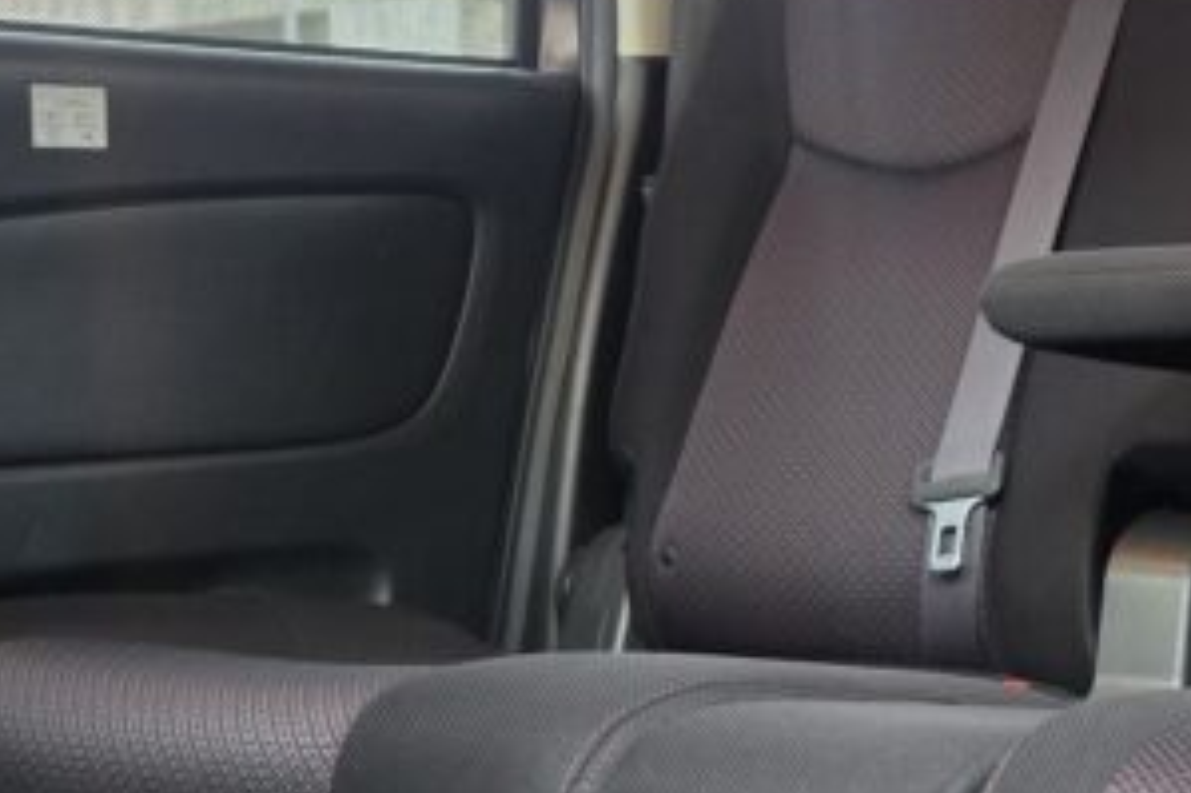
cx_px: 1259
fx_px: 2116
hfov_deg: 28.9
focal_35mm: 64
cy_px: 562
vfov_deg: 21.1
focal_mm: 5.4
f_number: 1.8
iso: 1250
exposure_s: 1/33.3
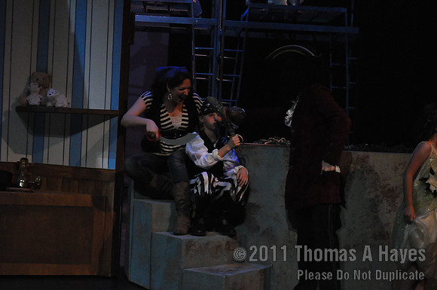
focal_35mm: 78
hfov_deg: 26.0
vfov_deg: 17.4
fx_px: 946
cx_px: 218
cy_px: 145
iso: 3200
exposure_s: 1/160
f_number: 5.6
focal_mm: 52
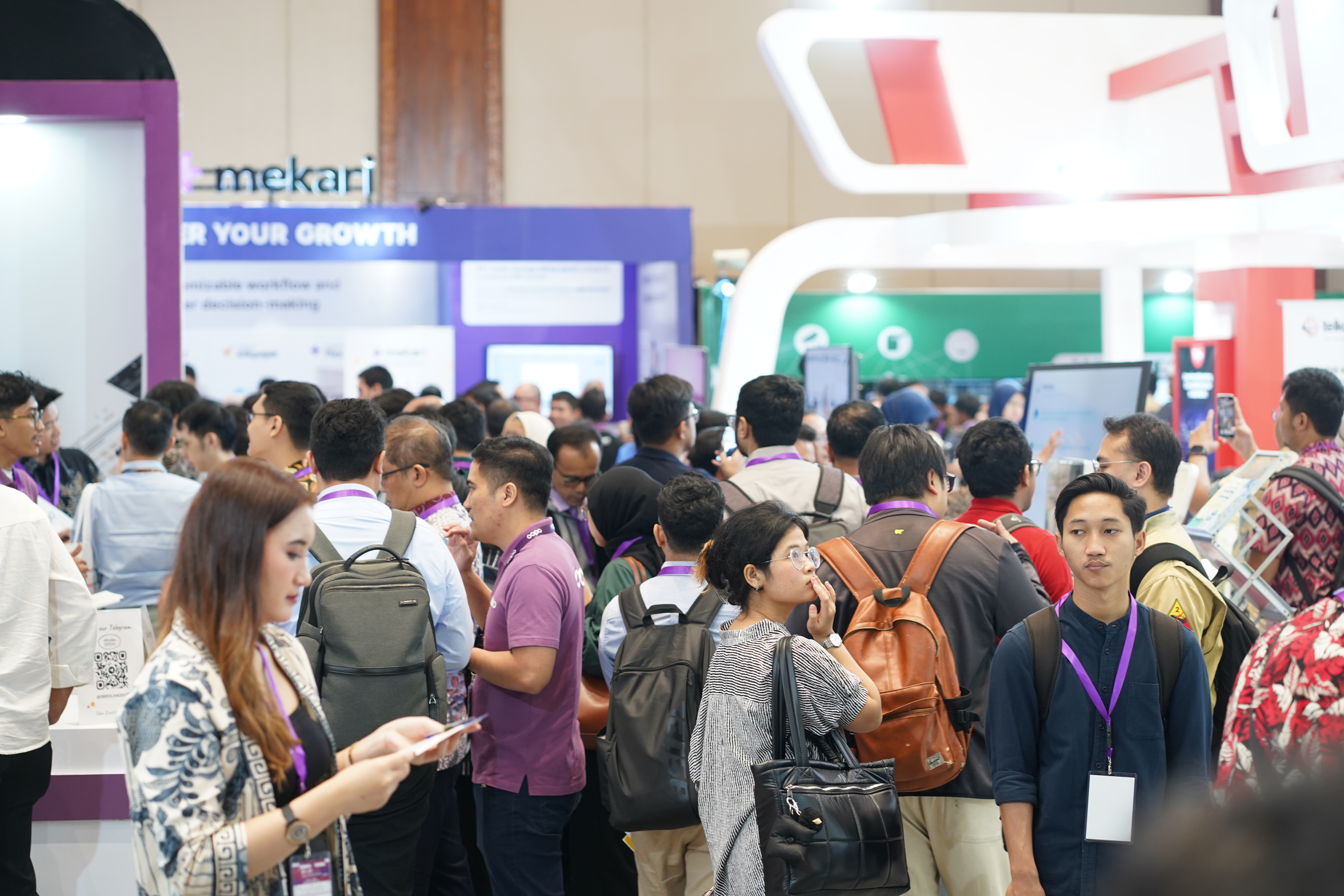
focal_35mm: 85
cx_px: 672
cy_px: 448
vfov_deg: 16.1
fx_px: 3173
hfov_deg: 23.9
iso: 1000
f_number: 3.2
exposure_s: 1/100
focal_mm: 85
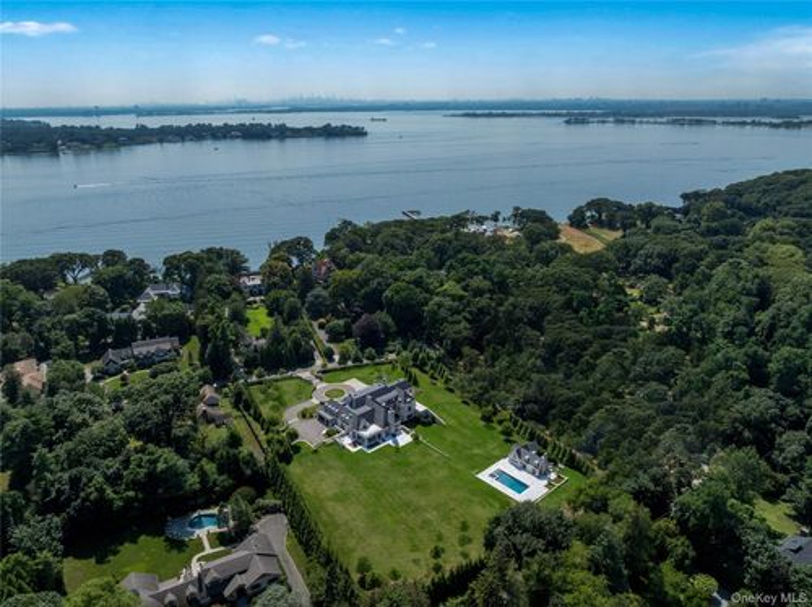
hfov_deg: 71.6
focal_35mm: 24
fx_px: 562
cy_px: 304
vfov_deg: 56.7
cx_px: 406
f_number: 5.6
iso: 100
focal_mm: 12.29
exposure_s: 1/800
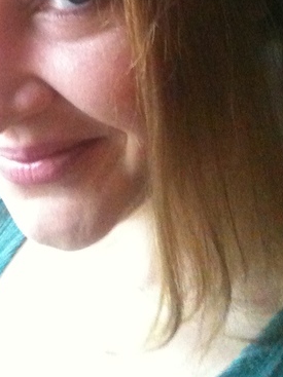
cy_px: -83
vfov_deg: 20.5
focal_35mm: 89
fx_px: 971
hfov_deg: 16.1
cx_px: -27
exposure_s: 1/11
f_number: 2.8
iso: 500
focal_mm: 3.85
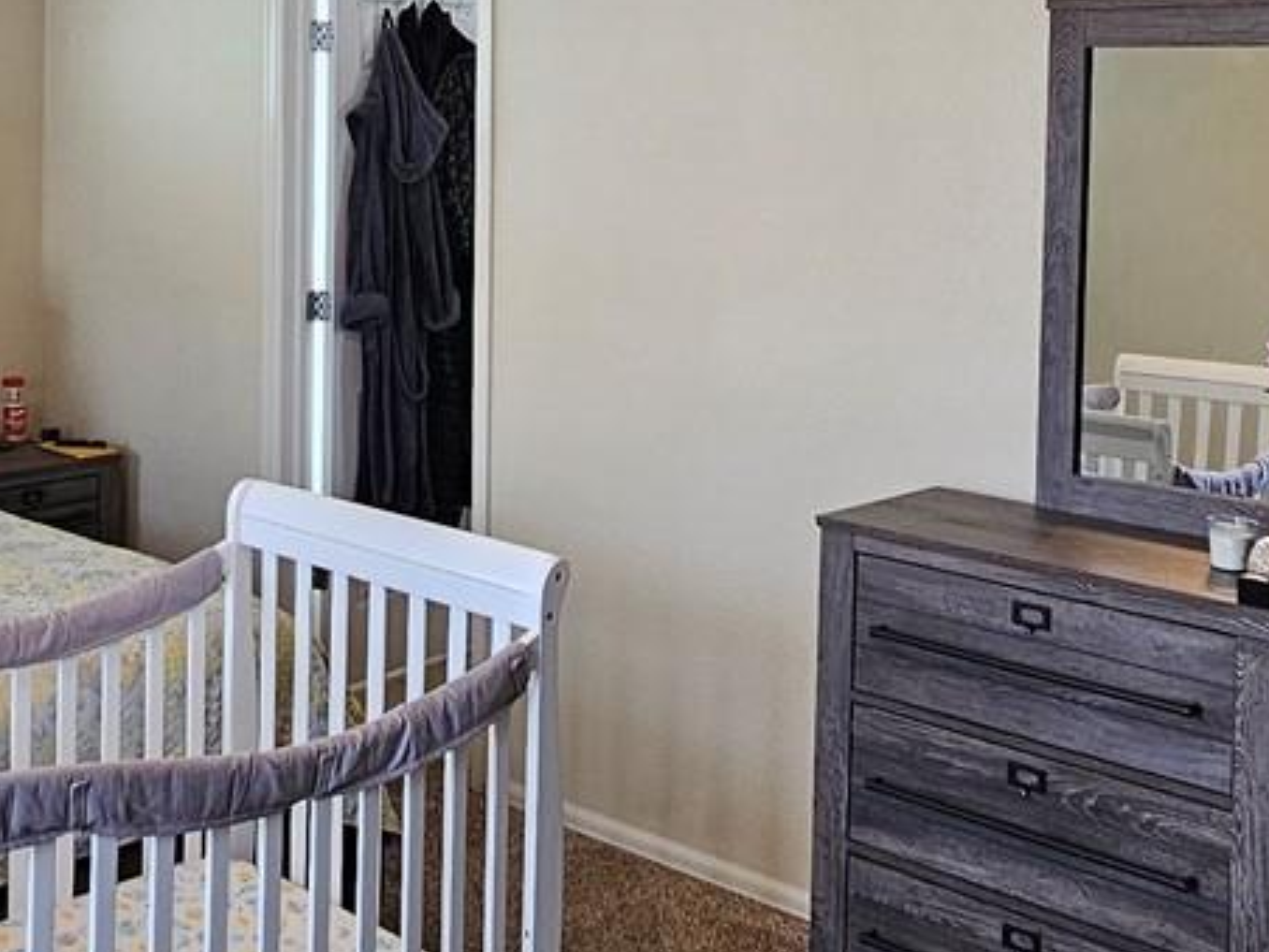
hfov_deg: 40.6
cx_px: 401
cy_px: 140
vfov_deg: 30.5
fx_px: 1686
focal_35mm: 46
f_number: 2.2
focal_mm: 2.2
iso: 100
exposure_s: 1/77.4
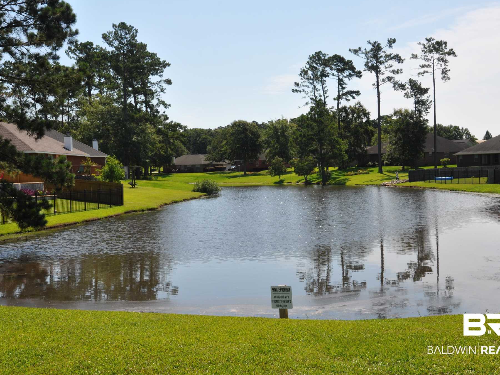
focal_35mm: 46
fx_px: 664
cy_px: 186
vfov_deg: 31.5
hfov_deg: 41.2
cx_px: 271
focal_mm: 28
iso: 200
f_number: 14
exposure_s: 1/200
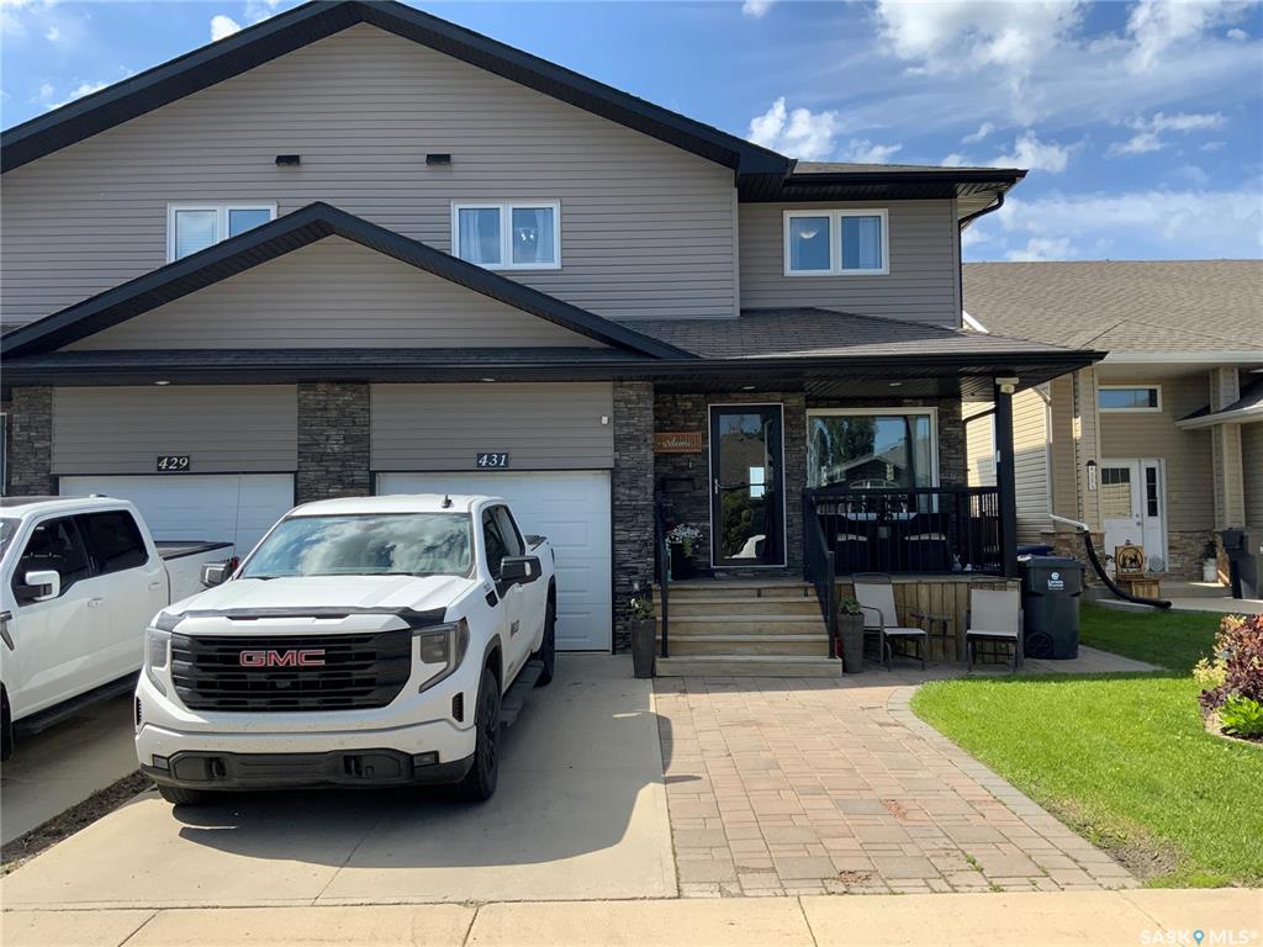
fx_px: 1058
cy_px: 474
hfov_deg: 61.7
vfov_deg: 48.2
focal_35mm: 29
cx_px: 632
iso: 16
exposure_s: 1/1412
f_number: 1.8
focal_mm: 3
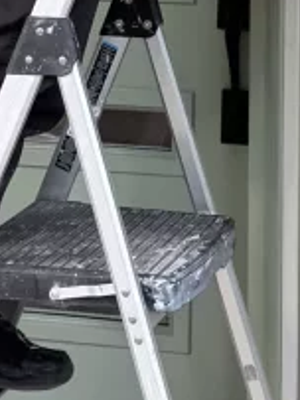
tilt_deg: -2.5
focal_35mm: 142
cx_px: 122
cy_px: -201
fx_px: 1643
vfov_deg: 13.1
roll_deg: -0.7
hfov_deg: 10.4
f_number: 1.78
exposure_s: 1/166
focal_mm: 6.76
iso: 100
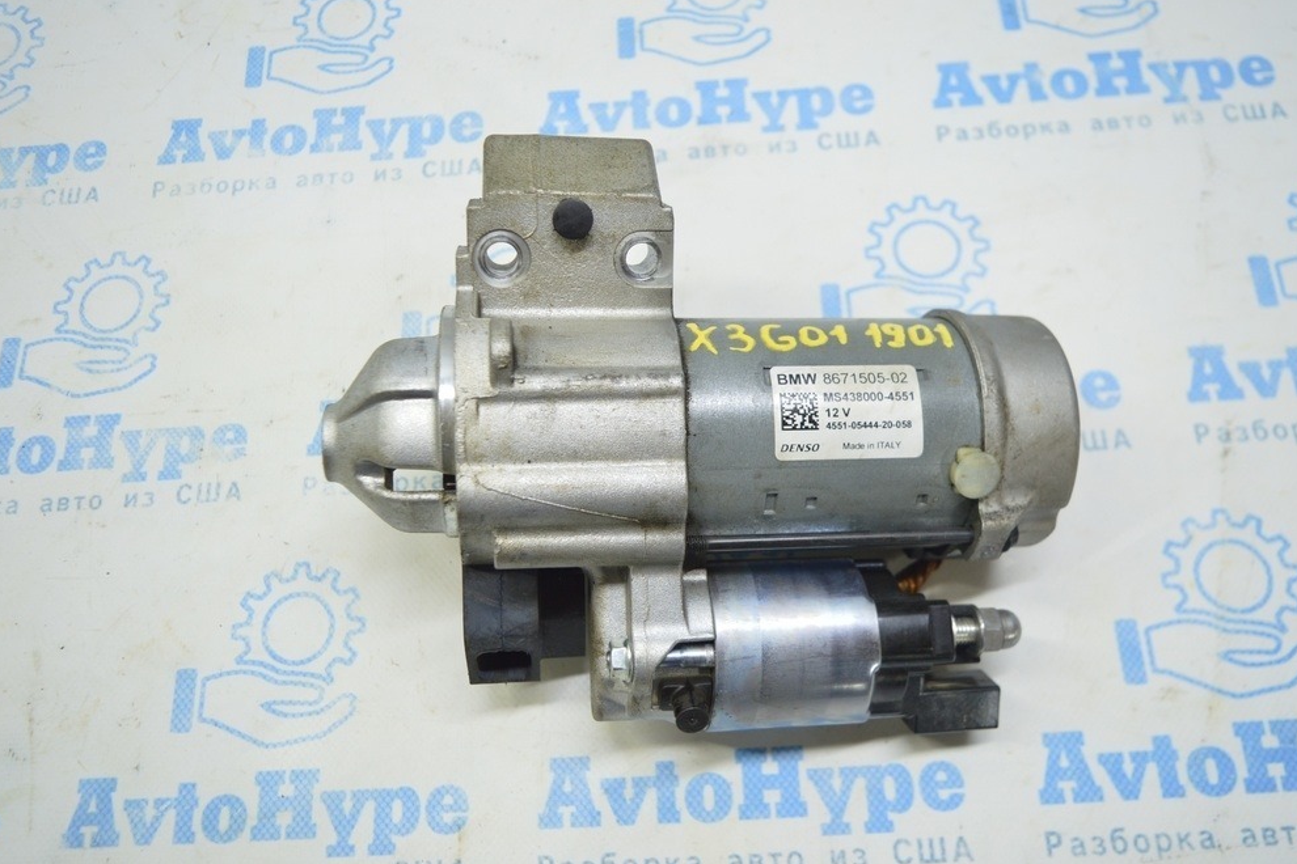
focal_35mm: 31
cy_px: 422
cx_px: 642
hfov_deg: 60.3
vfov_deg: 42.3
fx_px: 1117
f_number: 3.8
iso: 400
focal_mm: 20
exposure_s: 1/40
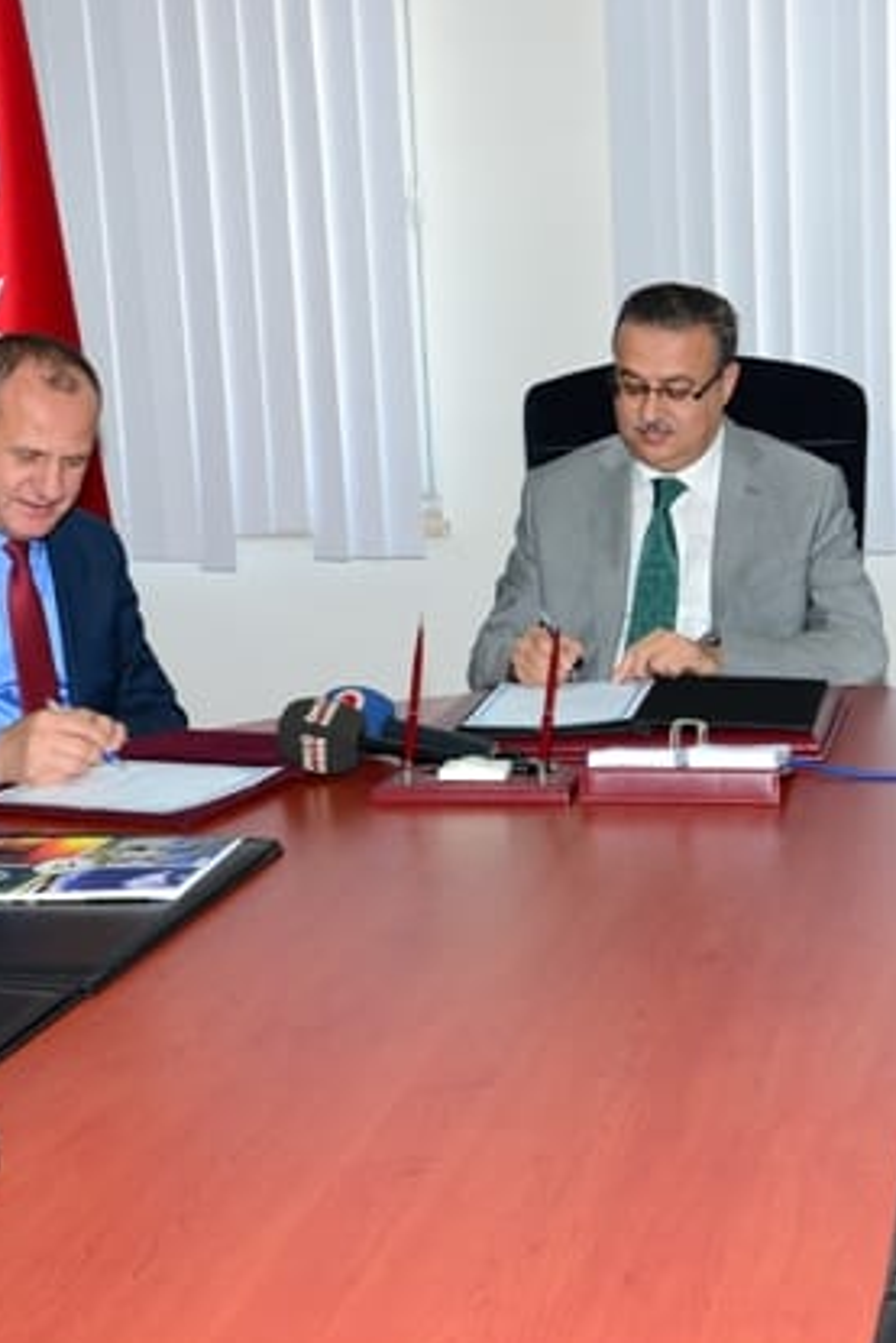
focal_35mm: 60
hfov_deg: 22.5
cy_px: 676
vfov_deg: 33.4
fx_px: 2238
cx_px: 598
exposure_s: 1/60
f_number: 5.6
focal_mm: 26
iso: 400
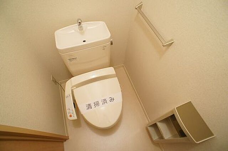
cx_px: 114
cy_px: 76
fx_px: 152
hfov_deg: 73.9
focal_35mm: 24
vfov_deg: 52.9
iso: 1600
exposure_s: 1/60
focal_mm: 16
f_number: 3.2
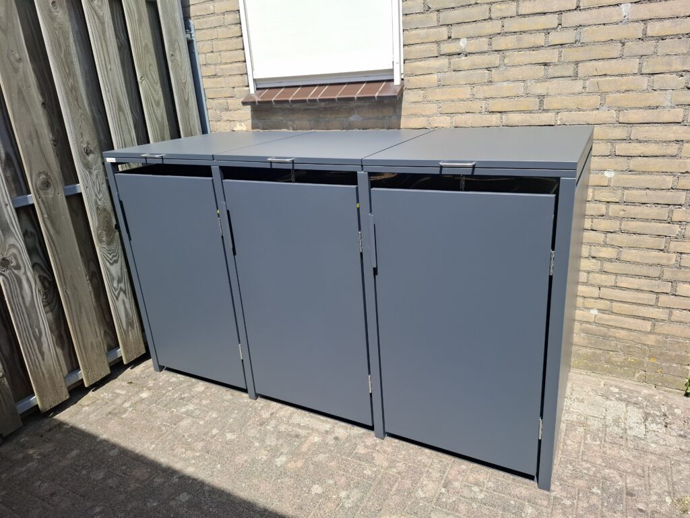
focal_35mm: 23
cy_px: 259
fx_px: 458
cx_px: 345
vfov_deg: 58.9
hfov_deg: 73.9
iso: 50
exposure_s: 1/1203
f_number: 1.8
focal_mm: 5.54
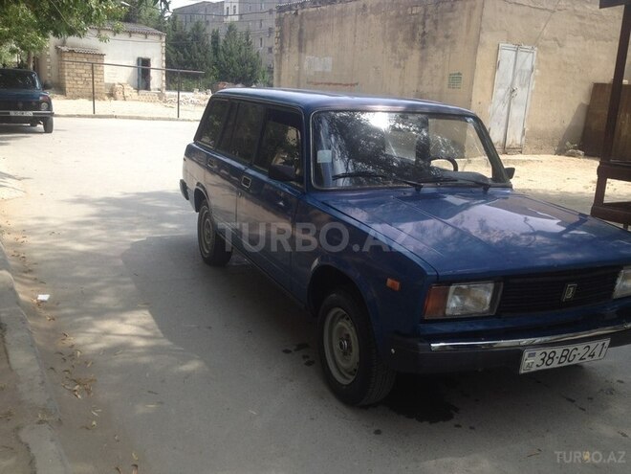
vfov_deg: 40.7
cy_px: 237
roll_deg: -3.5
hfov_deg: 52.6
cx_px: 316
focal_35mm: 35
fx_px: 638
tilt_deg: -18.4
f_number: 2.4
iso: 50
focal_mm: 4.28
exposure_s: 1/690
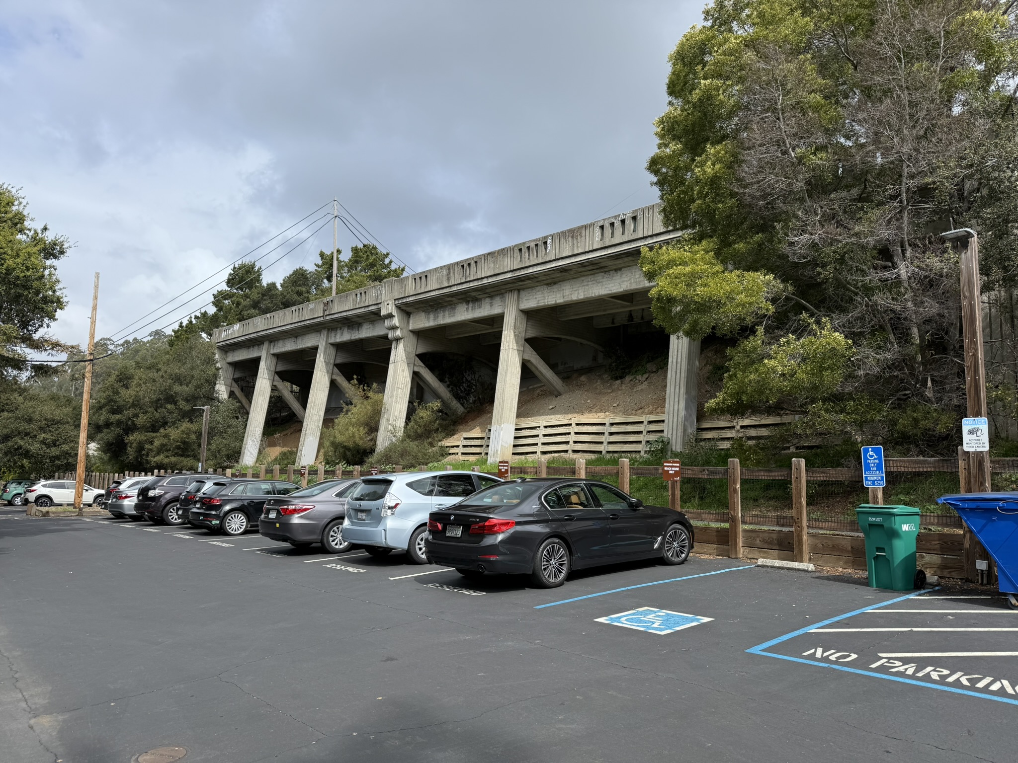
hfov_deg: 71.6
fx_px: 706
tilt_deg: +7.1
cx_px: 509
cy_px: 382
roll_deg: -1.5
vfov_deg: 56.8
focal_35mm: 24
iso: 80
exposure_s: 1/2703
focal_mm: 6.76
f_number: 1.78
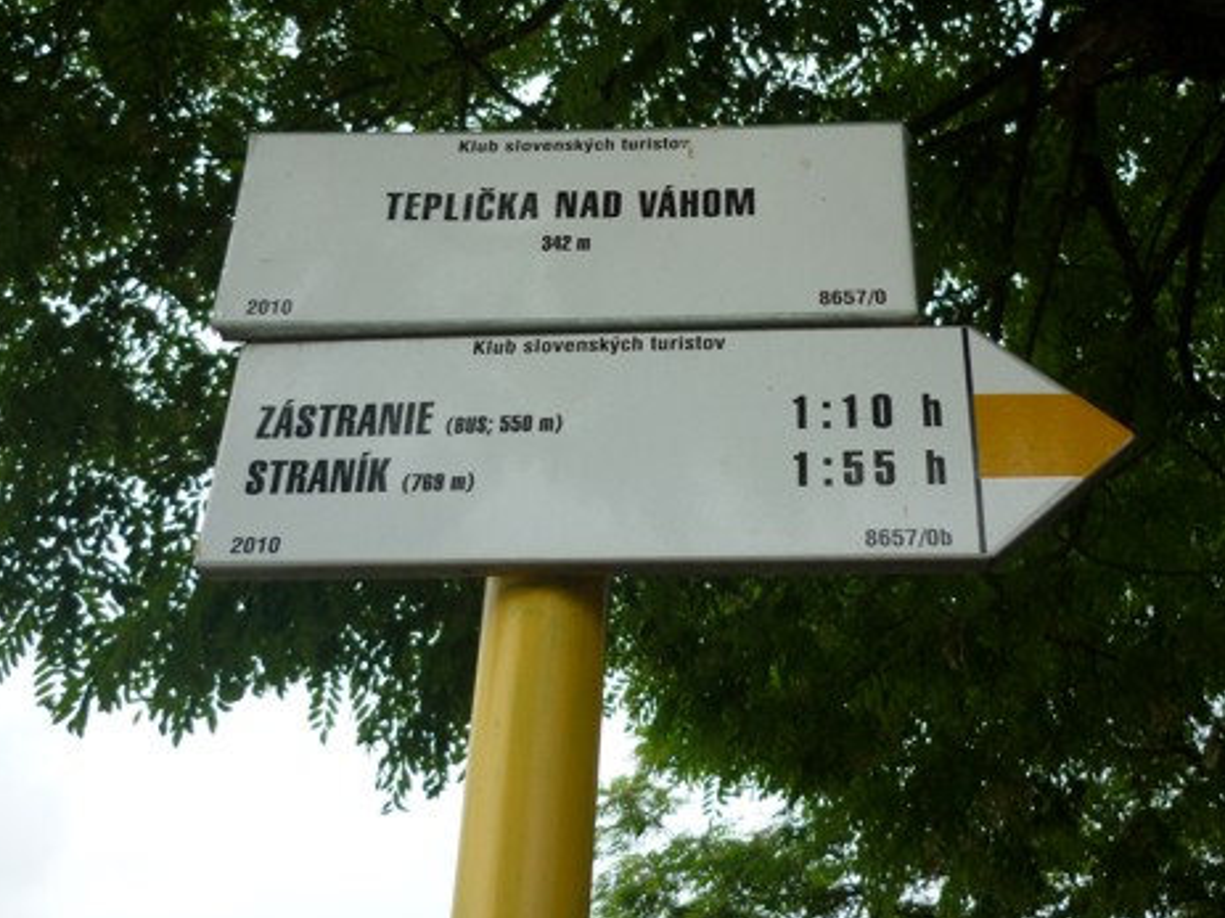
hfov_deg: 36.8
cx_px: 627
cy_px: 229
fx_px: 1840
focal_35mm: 52
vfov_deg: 27.6
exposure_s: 1/200
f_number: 2.8
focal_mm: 5.5
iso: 80
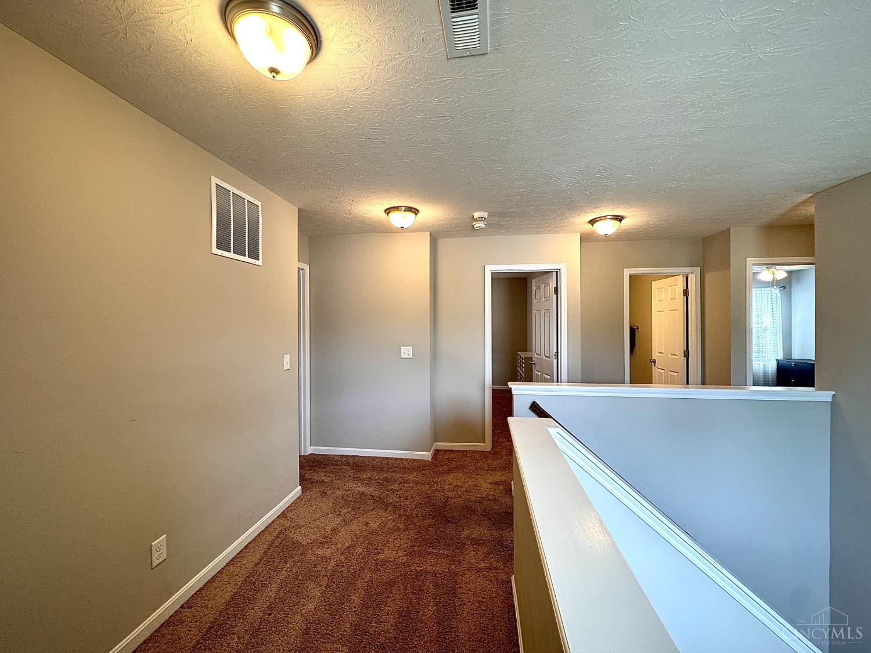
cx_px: 436
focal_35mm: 14
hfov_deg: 102.1
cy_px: 326
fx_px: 352
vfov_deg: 85.7
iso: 200
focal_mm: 2.22
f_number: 2.2
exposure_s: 1/120
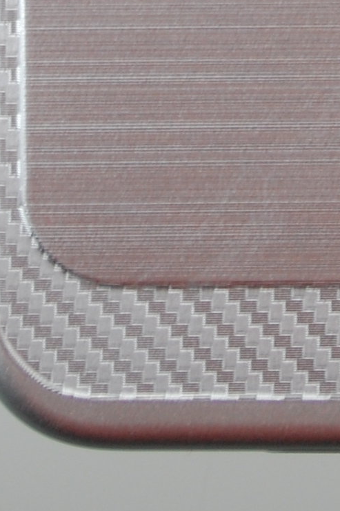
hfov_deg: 6.4
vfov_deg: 9.1
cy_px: -517
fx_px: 3022
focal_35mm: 213
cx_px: 340
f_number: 5.3
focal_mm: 35
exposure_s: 1/40
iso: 400
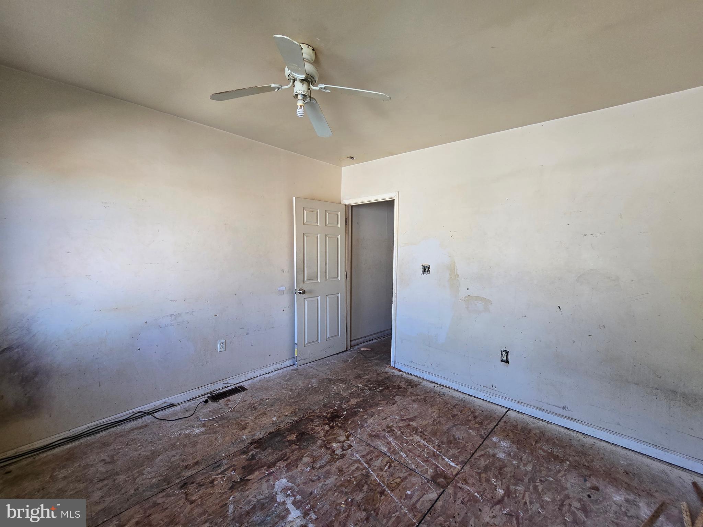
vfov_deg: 89.9
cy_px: 264
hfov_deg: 106.2
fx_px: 264
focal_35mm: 13
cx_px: 352
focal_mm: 2.2
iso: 80
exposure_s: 1/60
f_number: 2.2
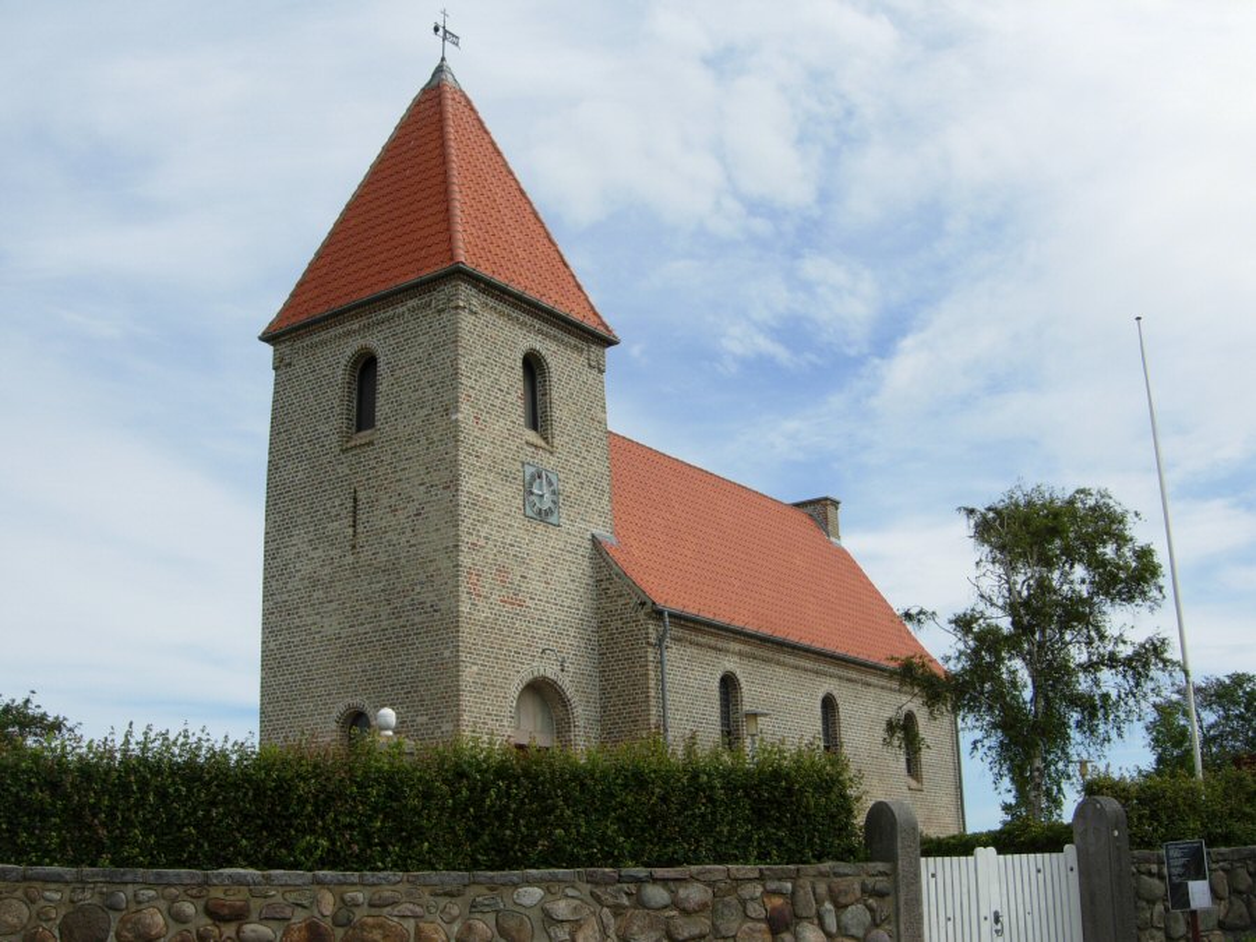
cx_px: 628
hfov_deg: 51.4
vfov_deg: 39.7
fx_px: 1306
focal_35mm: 36
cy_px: 471
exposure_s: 1/384
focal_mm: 7.5
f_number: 6.1
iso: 50
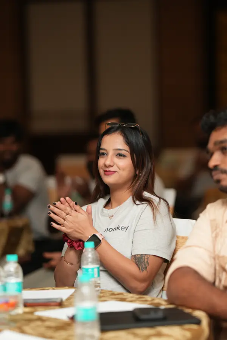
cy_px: 170
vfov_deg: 16.1
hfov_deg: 10.8
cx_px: 114
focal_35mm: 127
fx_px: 1201
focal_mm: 85
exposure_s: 1/200
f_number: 1.4
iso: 125
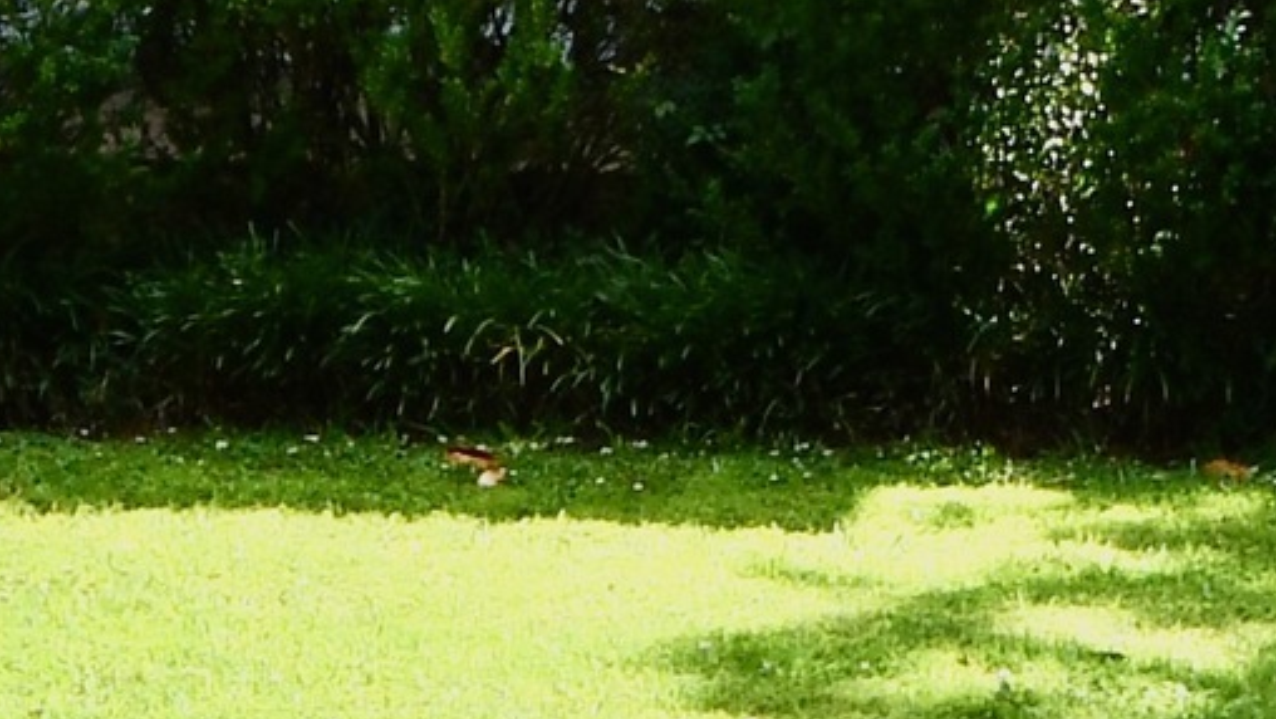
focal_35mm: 228
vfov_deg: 5.0
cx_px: -638
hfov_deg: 9.2
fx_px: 7716
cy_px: -1556
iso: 200
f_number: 6.3
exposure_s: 1/250
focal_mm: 24
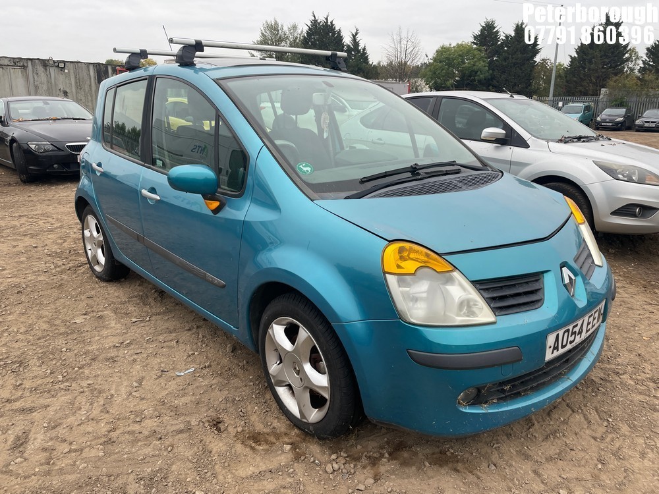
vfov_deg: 53.1
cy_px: 247
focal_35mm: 26
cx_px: 330
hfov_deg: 67.3
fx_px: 495
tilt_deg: -15.0
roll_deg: -0.5
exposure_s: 1/374
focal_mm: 4.2
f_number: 1.6
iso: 32
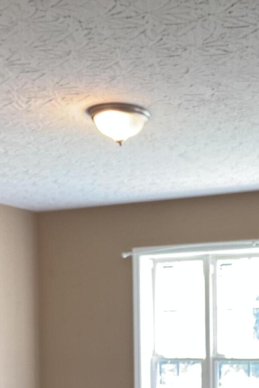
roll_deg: +0.1
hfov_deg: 20.4
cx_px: 211
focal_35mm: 66
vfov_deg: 29.2
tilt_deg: -1.3
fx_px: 712
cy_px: 352
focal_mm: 3
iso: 320
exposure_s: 1/40
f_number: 1.8
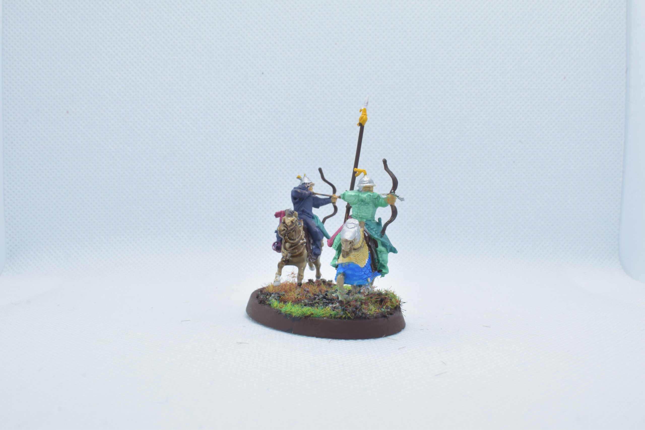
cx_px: 322
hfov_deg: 47.9
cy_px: 215
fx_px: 726
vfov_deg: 33.0
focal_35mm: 40
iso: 800
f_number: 20
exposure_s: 1/60
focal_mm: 27
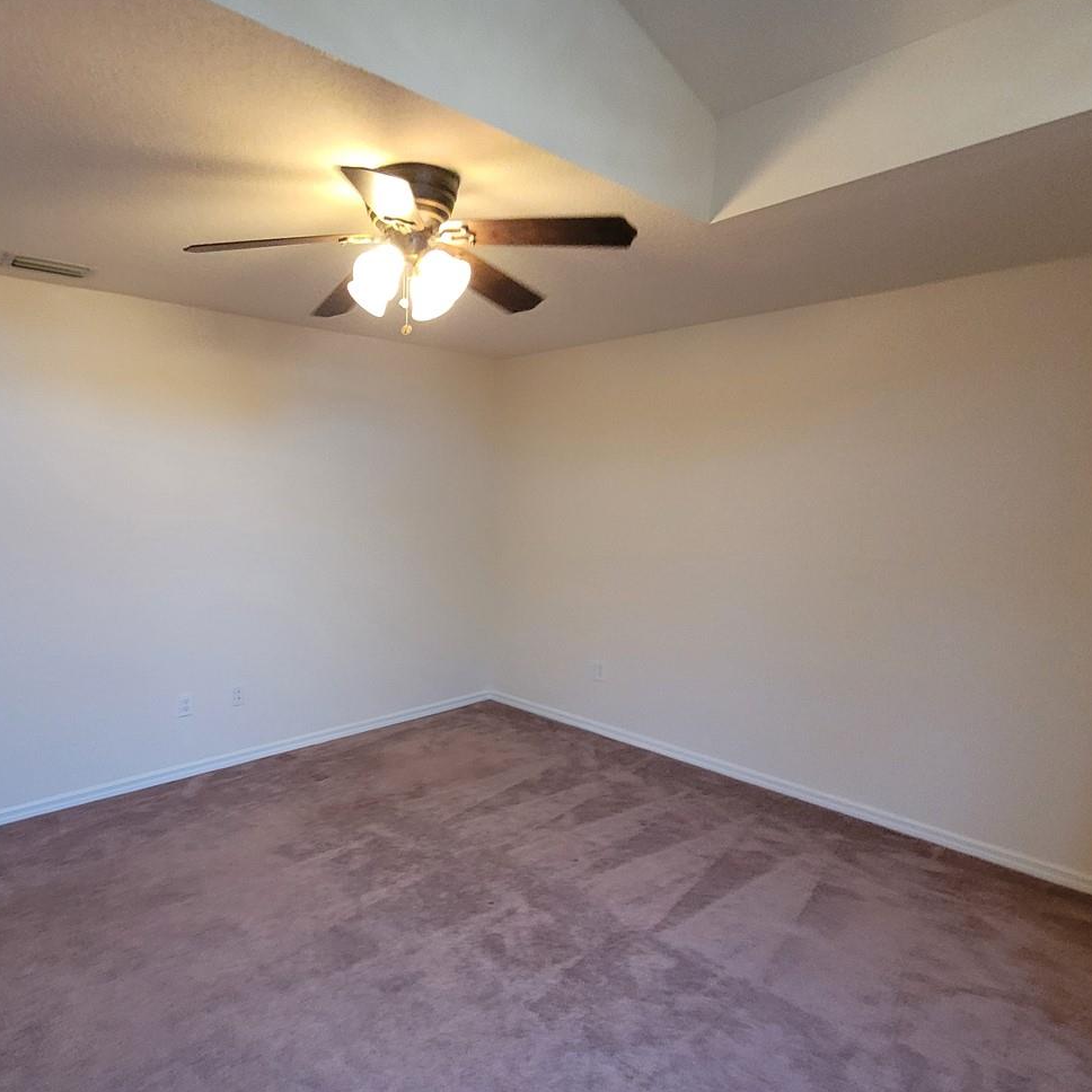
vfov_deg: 77.3
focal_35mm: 19
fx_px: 678
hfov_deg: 76.2
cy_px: 615
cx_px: 404
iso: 320
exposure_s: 1/40
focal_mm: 1.74
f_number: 2.2
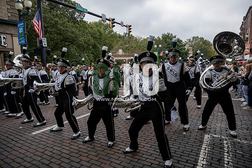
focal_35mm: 24
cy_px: 84
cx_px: 126
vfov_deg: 53.2
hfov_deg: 73.7
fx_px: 168
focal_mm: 24
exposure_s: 1/1600
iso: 500
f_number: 4
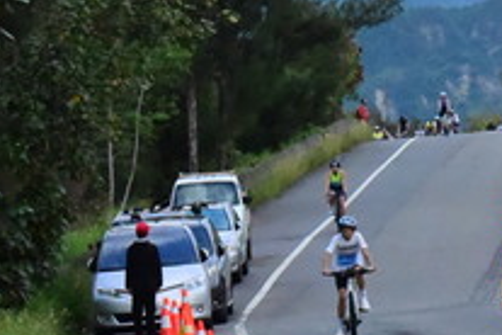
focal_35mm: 369
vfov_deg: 3.7
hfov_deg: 5.5
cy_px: 261
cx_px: 810
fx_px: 5145
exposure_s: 1/3200
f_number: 14
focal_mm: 98
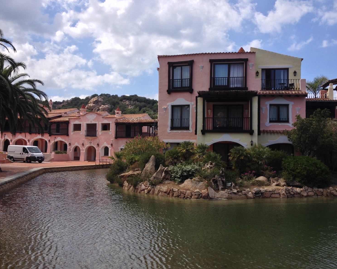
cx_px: 181
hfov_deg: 49.0
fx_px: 369
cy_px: 136
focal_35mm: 37
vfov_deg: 40.1
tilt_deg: -0.9
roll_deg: +0.1
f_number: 2.4
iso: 50
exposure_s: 1/1727
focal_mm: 4.28
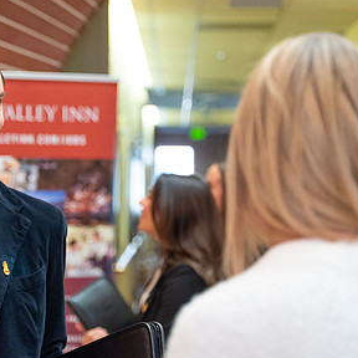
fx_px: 1381
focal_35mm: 118
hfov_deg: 14.7
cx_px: 95
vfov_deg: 14.8
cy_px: 206
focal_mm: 64
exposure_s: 1/640
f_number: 2.8
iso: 2500
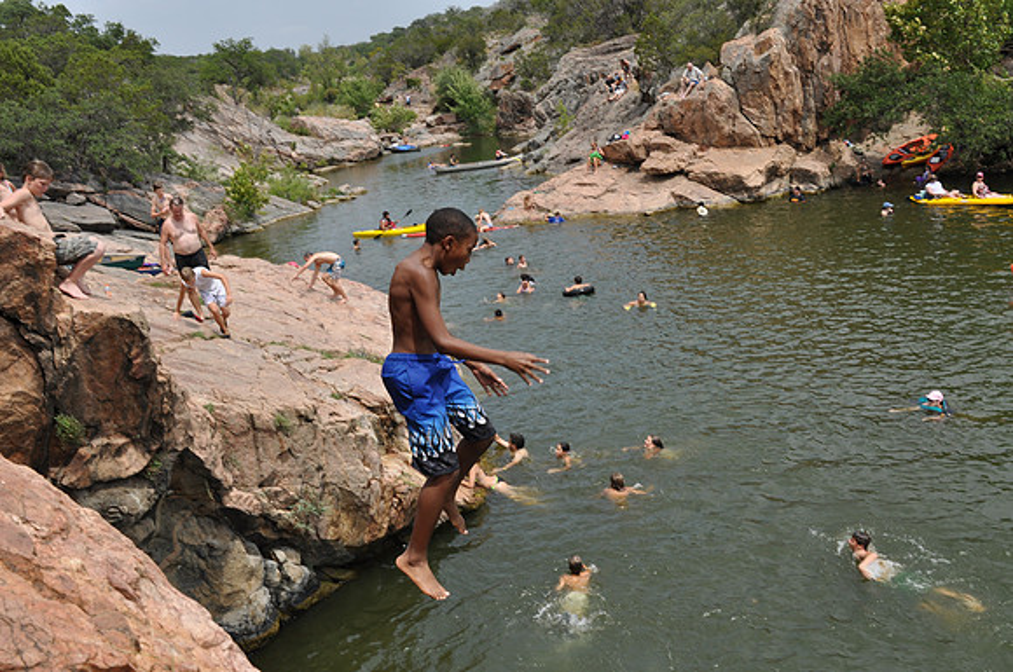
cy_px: 336
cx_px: 506
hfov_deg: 53.2
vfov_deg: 36.8
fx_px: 1012
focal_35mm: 36
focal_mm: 24
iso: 200
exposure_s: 1/640
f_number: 8
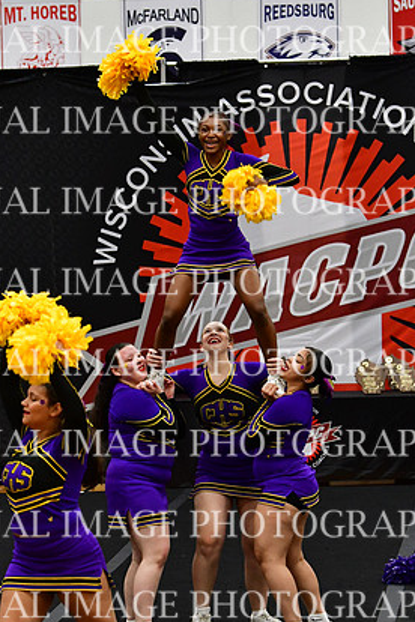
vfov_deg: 11.5
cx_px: 180
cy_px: 403
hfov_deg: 7.7
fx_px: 3078
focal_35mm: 178
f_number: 4
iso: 4000
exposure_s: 1/500
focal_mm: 85
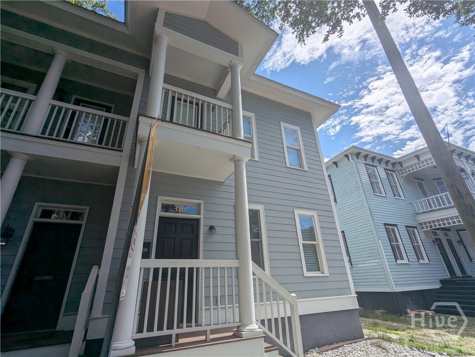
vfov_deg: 78.1
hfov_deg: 94.5
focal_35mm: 16
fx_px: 220
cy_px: 178
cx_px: 238
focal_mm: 2.35
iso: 39
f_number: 2.2
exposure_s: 1/3448
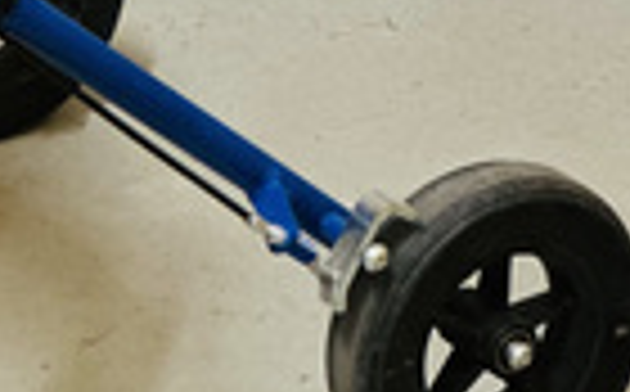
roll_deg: +1.5
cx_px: -137
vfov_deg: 4.4
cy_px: -347
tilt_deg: -18.9
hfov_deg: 7.1
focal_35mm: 292
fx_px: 5005
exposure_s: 1/33
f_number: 2.8
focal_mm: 9
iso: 320
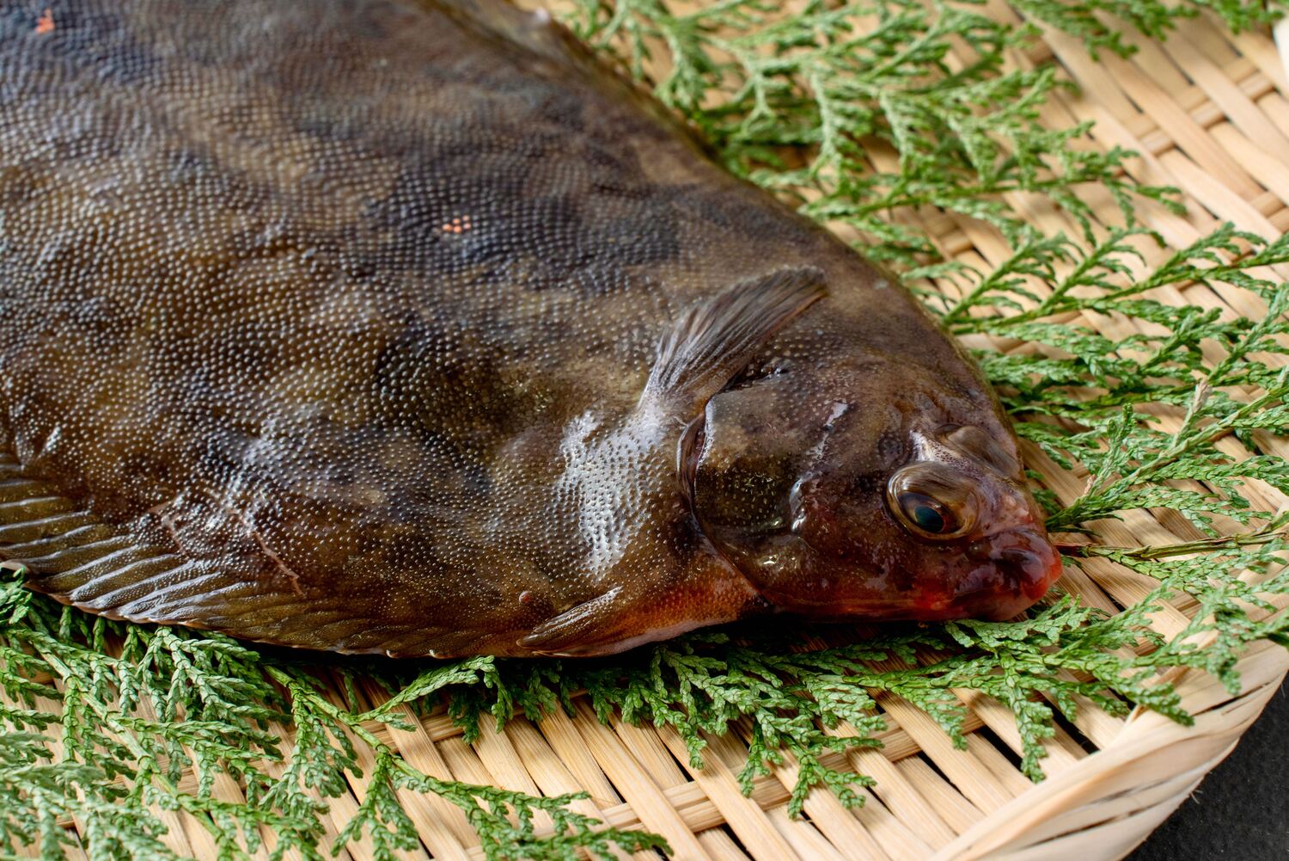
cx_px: 644
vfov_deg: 18.2
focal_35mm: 75
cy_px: 430
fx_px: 2686
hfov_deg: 27.0
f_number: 14
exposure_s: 1/100
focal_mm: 75
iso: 800
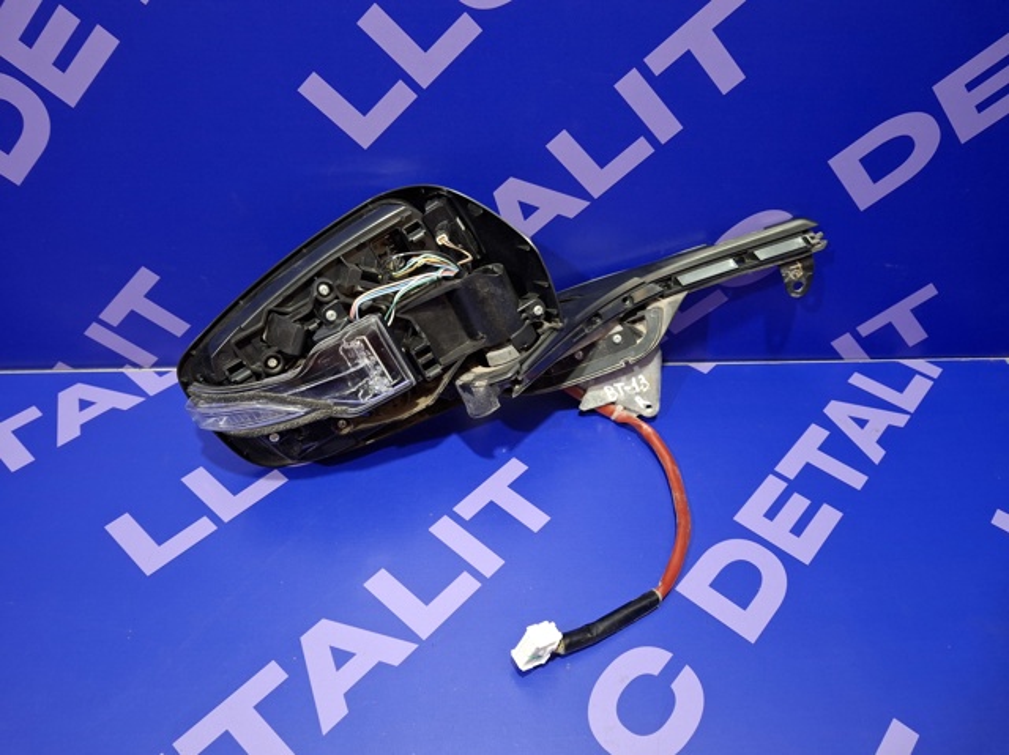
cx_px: 504
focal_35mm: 25
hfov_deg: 69.4
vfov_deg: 54.8
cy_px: 378
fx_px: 728
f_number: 1.8
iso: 320
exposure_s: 1/50
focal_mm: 4.69
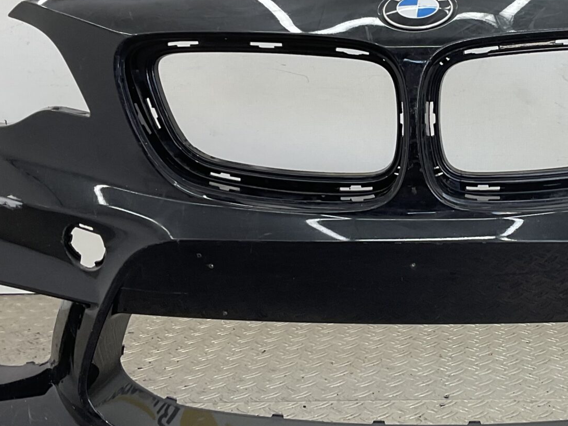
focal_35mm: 68
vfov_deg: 21.5
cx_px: 463
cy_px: 134
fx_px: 1116
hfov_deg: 27.9
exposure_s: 1/116
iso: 16
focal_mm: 3
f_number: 1.8
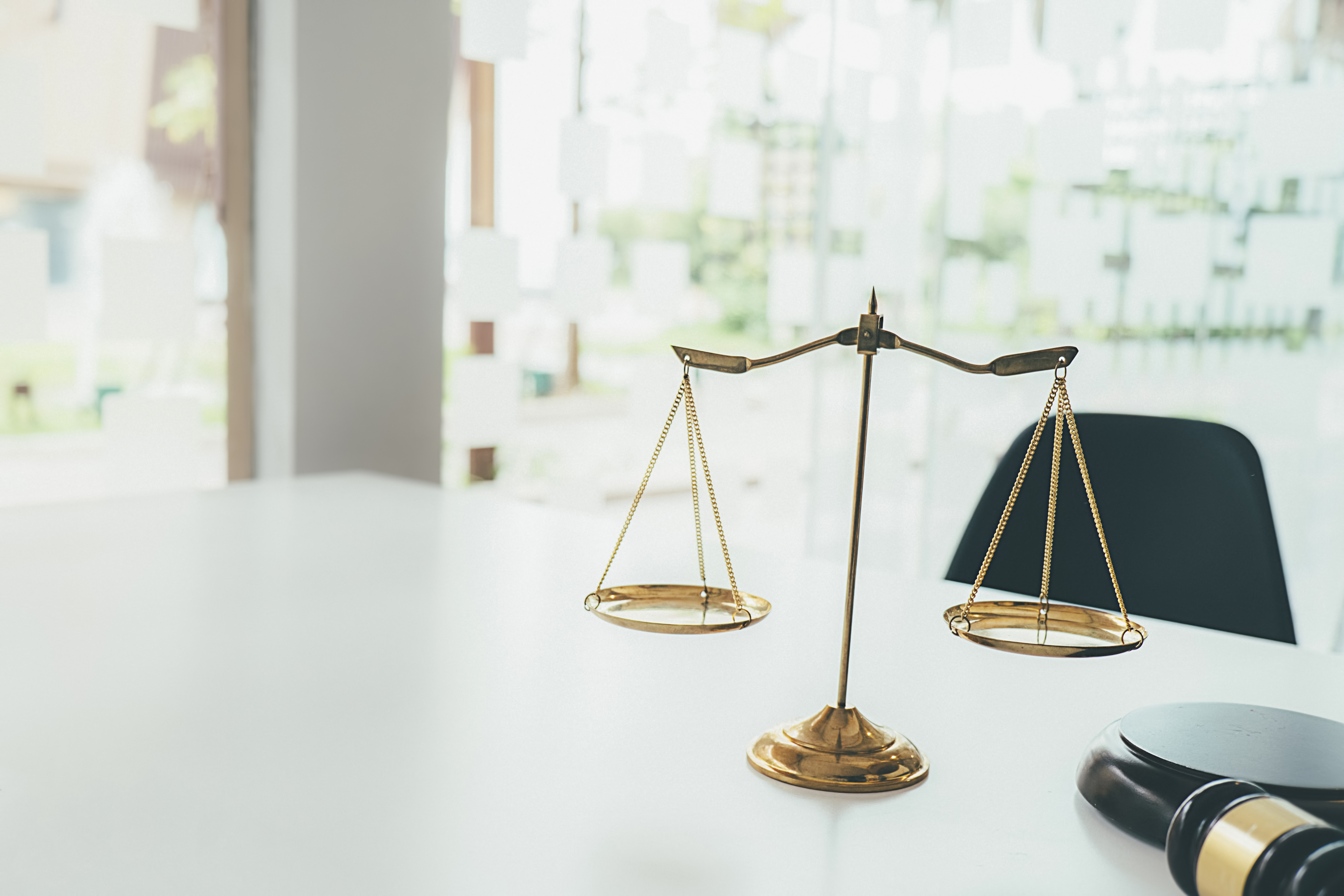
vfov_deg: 36.9
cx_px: 672
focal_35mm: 36
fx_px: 1344
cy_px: 448
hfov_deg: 53.1
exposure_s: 1/80
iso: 320
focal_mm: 24.3
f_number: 3.2
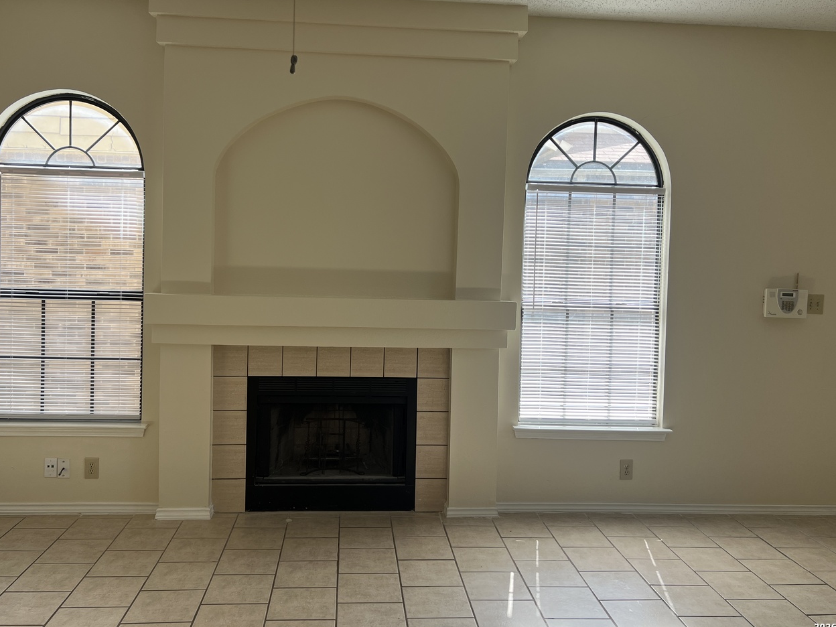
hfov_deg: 59.9
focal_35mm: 30
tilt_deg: -1.1
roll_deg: -2.3
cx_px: 403
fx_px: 725
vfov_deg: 46.7
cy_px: 271
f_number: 1.5
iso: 50
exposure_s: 1/324
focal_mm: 5.7
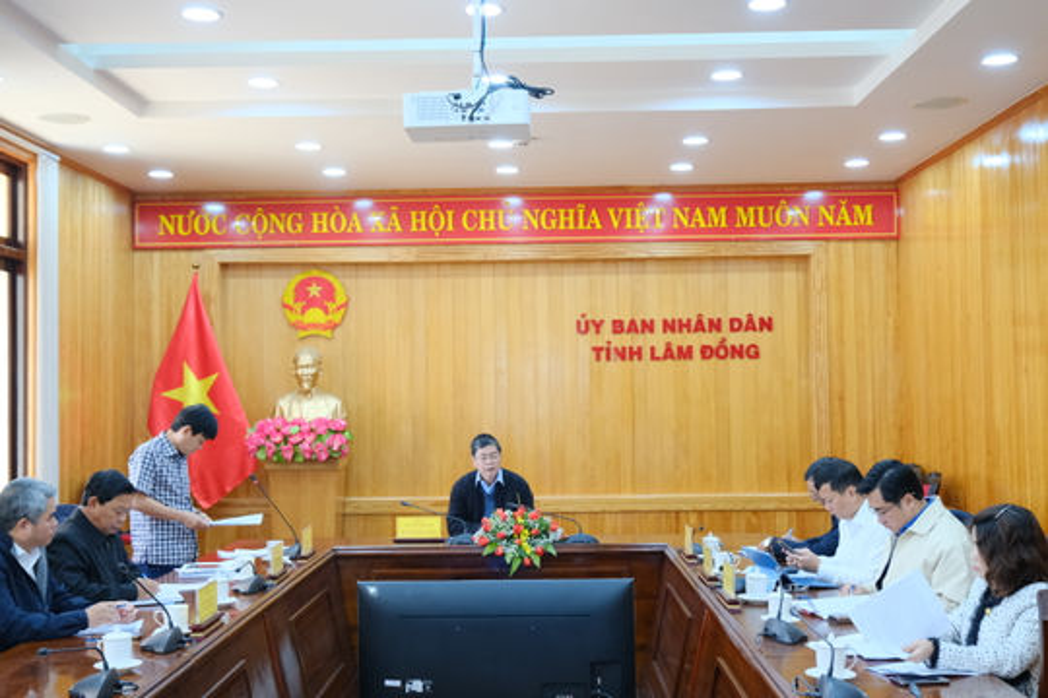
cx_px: 524
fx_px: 1135
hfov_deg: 49.6
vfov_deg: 34.2
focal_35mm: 39
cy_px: 349
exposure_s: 1/160
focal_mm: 26
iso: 2500
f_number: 4.5
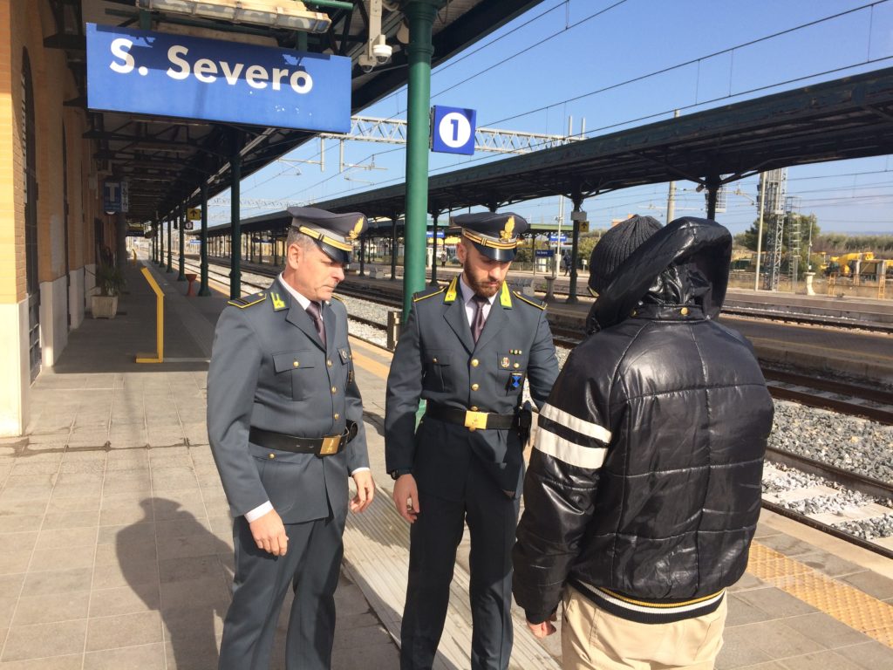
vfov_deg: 48.2
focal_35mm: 29
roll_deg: -1.4
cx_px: 446
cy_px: 335
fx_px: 748
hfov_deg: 61.7
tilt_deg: -8.9
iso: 32
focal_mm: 4.15
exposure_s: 1/1580
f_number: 2.2
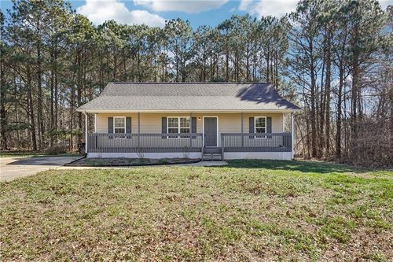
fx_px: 240
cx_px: 196
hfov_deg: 78.6
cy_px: 131
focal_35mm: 22
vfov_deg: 57.2
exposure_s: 1/800
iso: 800
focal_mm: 22
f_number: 8
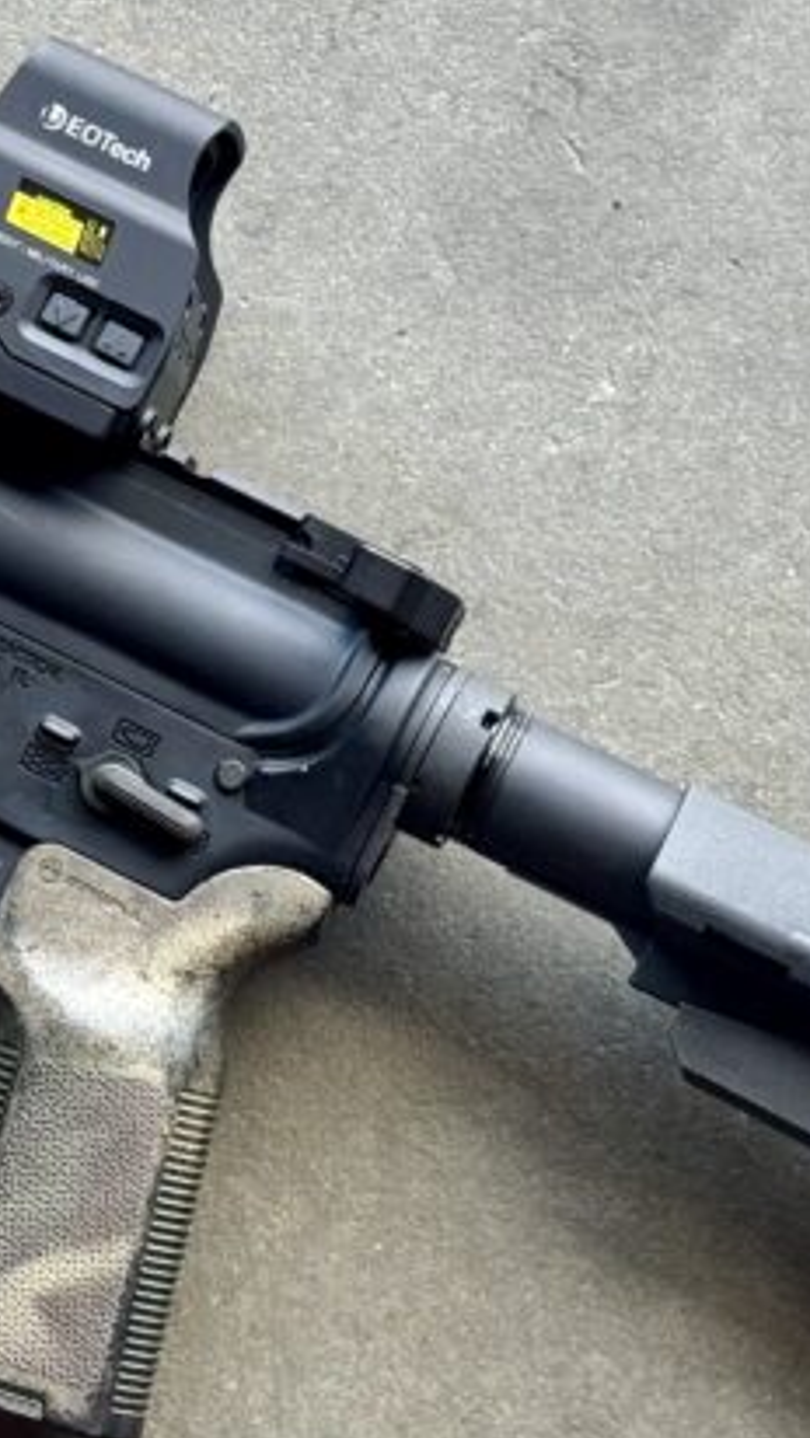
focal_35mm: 130
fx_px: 4960
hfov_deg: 9.2
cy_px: 527
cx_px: -178
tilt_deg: -78.8
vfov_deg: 16.5
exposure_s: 1/170
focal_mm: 6.76
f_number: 1.78
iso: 64
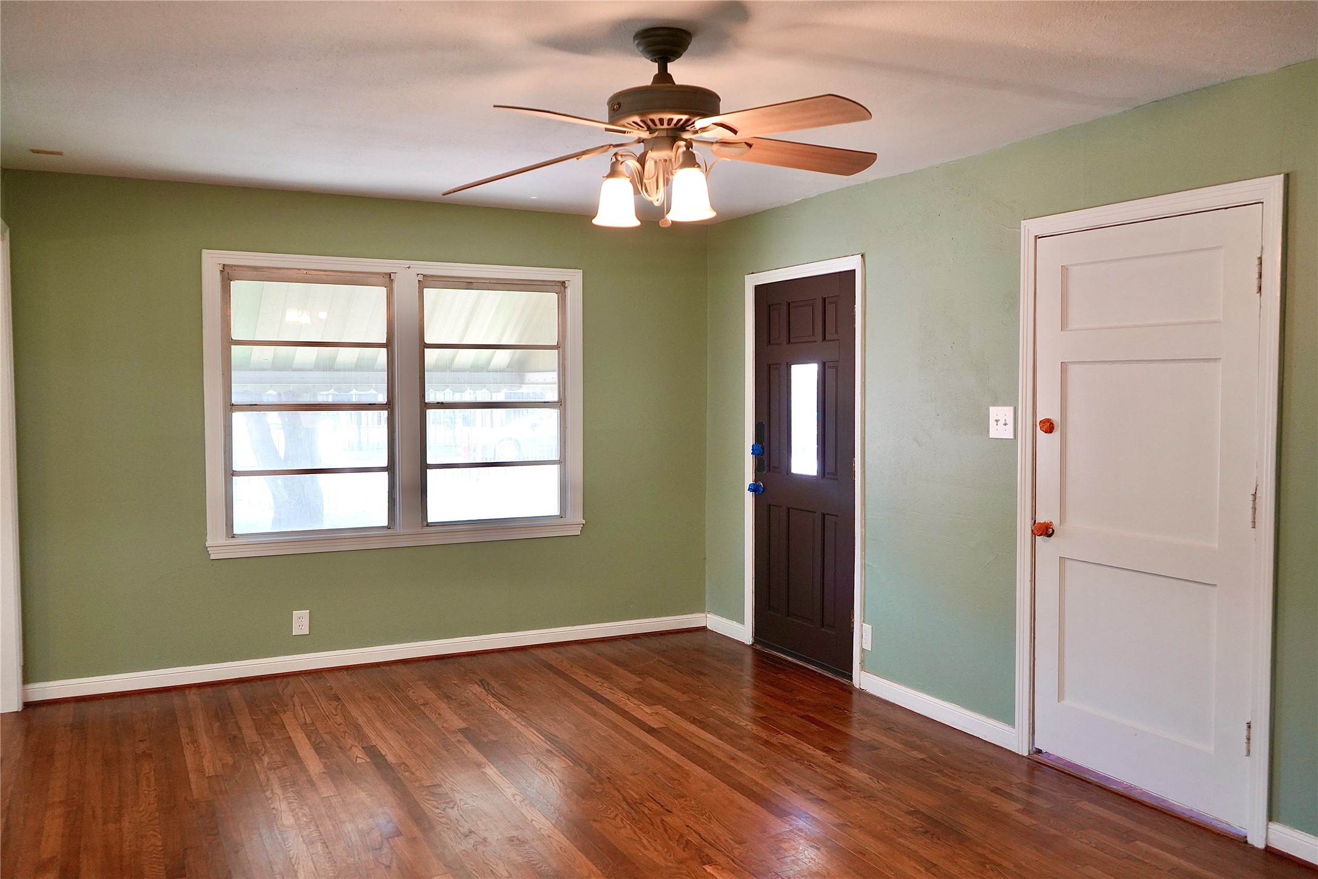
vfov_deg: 45.0
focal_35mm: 29
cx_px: 659
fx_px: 1062
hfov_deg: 63.7
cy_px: 440
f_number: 4
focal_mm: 29
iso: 1250
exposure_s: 1/160
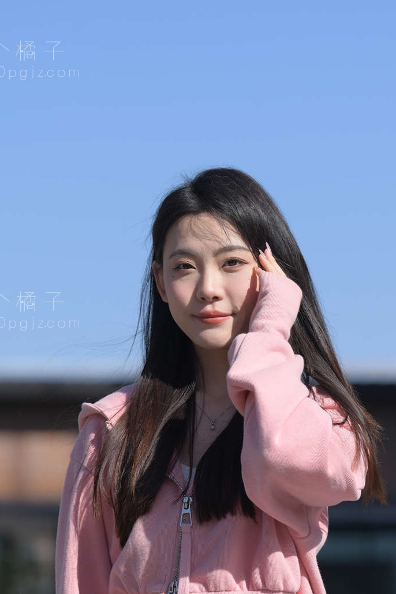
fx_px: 3896
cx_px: 256
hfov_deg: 5.8
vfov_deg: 8.7
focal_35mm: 236
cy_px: 491
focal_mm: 135
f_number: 4
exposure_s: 1/1000
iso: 90
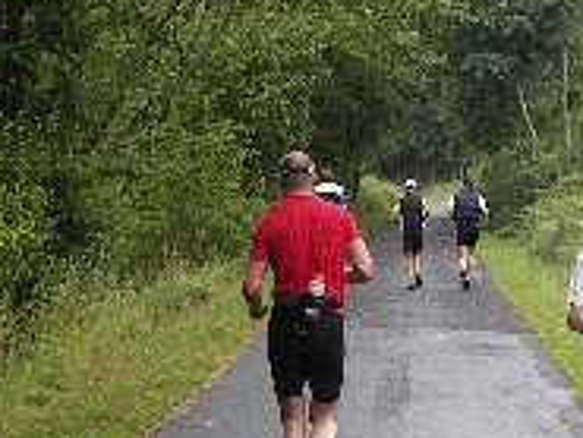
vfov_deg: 18.0
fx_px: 1382
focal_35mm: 82
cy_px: 249
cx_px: 312
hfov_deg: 23.8
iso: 50
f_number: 3.3
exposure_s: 1/100
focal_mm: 6.3
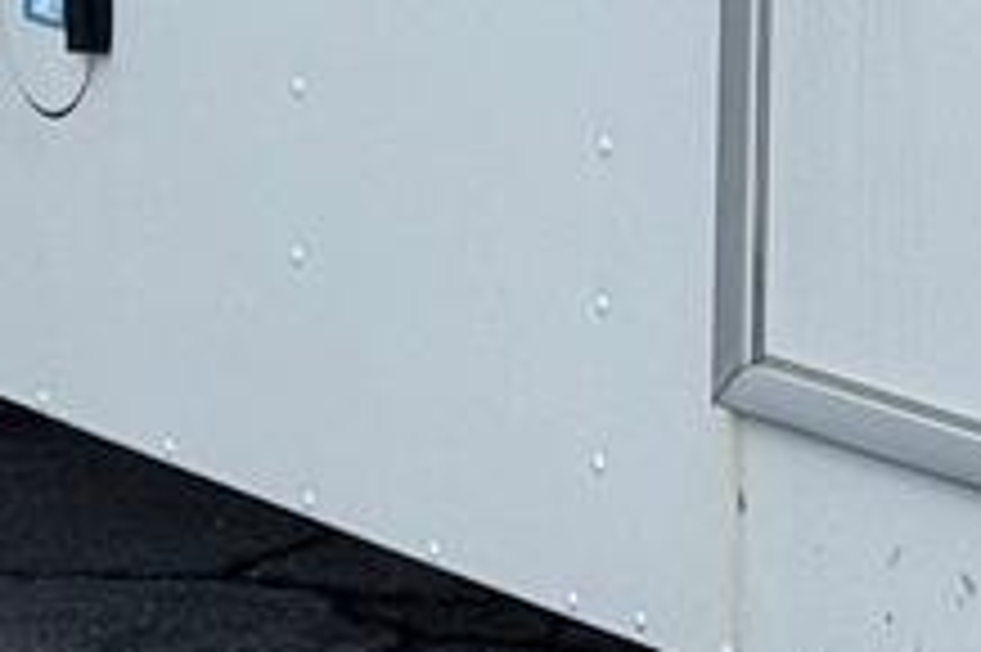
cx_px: 1656
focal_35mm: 293
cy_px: -1079
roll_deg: -1.8
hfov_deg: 6.9
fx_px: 7978
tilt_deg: -0.8
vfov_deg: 4.5
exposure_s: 1/651
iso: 64
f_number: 1.78
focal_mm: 6.76
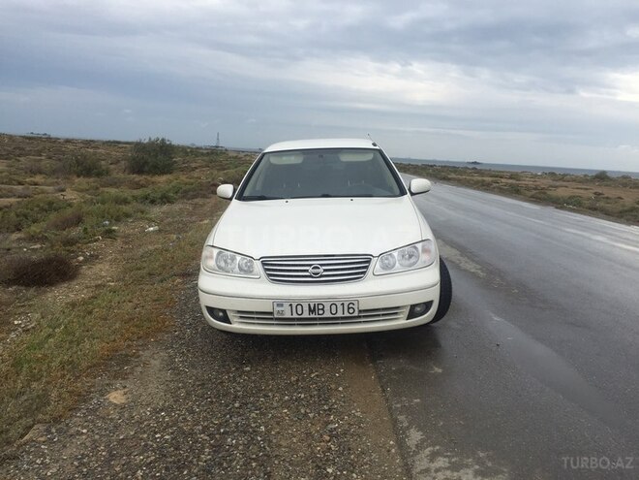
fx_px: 535
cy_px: 240
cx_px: 320
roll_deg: -7.3
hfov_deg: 61.7
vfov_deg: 48.2
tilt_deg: -7.5
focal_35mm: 29
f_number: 2.2
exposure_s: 1/1522
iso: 32
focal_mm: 4.15
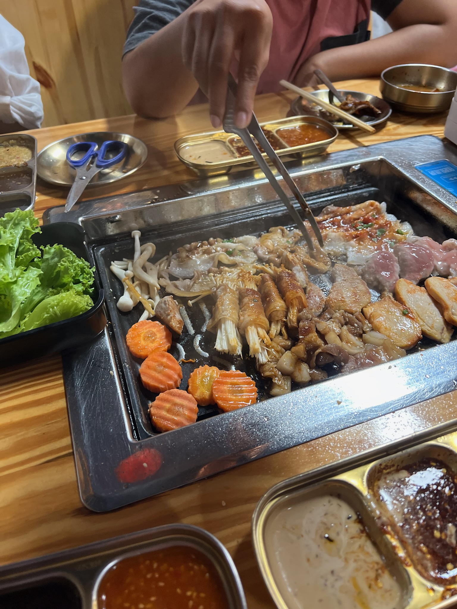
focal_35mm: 26
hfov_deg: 53.1
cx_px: 228
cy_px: 304
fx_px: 458
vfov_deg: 67.3
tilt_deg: -43.3
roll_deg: +3.1
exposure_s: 1/50
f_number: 1.5
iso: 320
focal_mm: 5.7
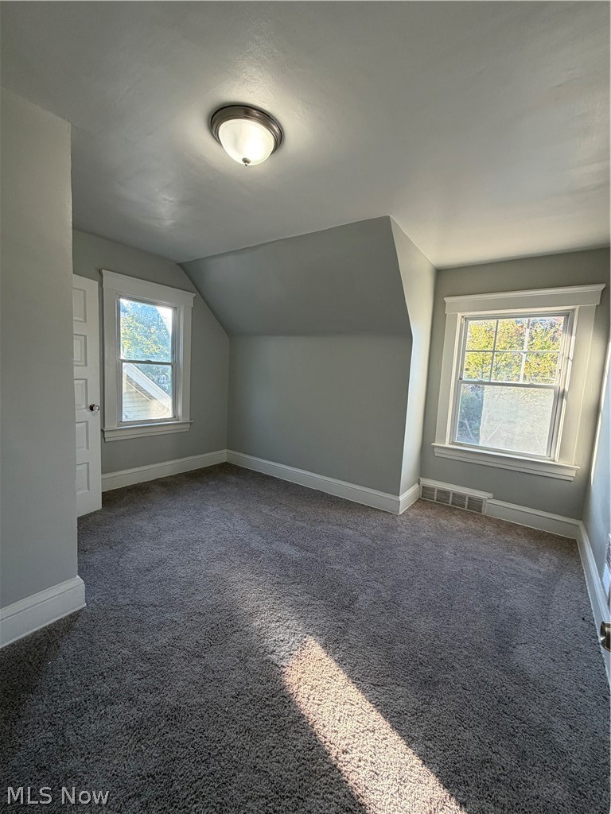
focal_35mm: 14
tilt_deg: -5.8
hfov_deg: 85.7
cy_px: 407
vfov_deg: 102.1
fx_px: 329
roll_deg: -1.6
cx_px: 306
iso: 125
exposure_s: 1/121
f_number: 2.2
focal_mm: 2.22
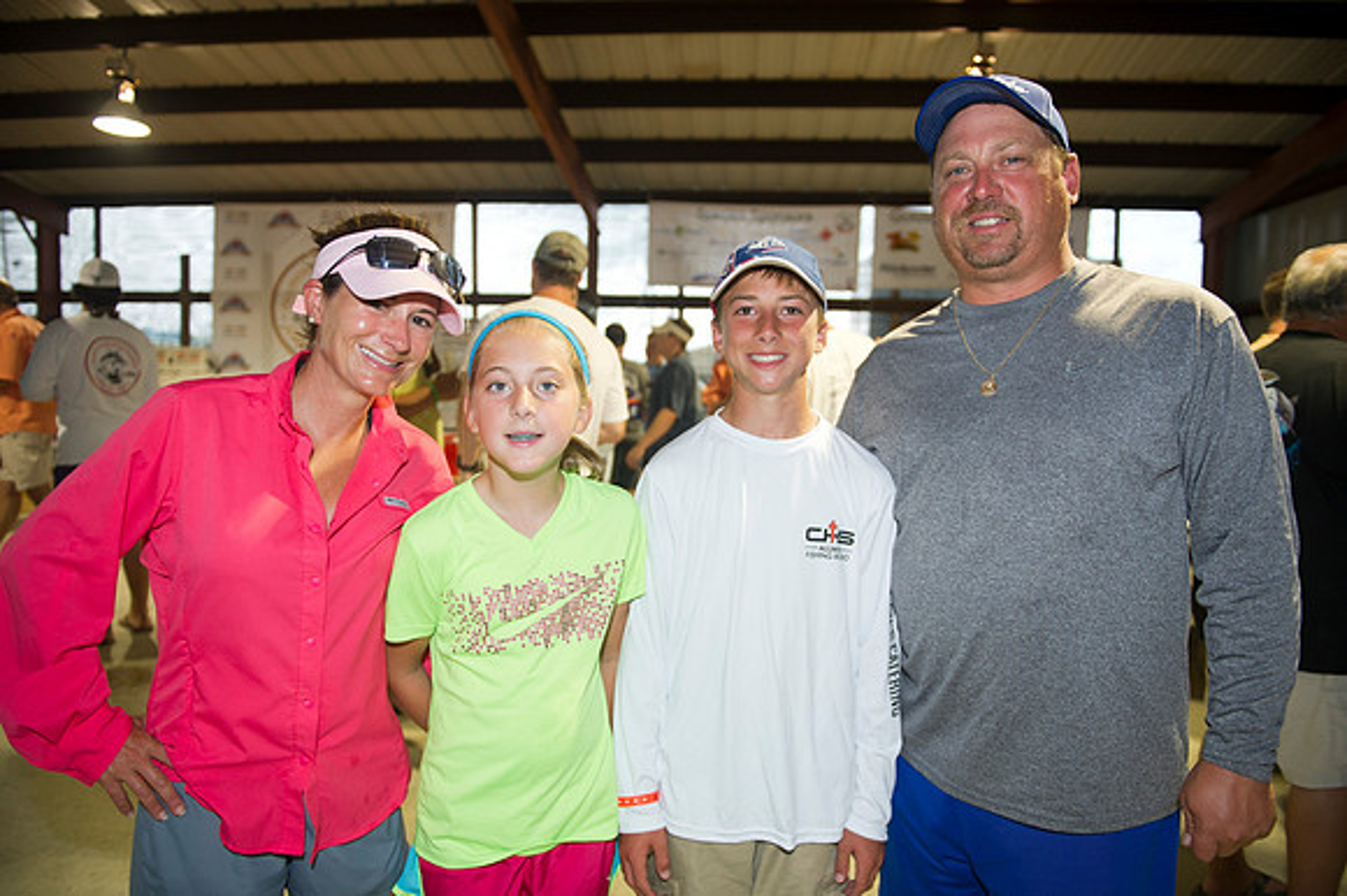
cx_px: 674
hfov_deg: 73.8
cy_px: 448
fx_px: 897
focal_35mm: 24
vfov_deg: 53.1
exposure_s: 1/160
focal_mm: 24
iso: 400
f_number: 2.8
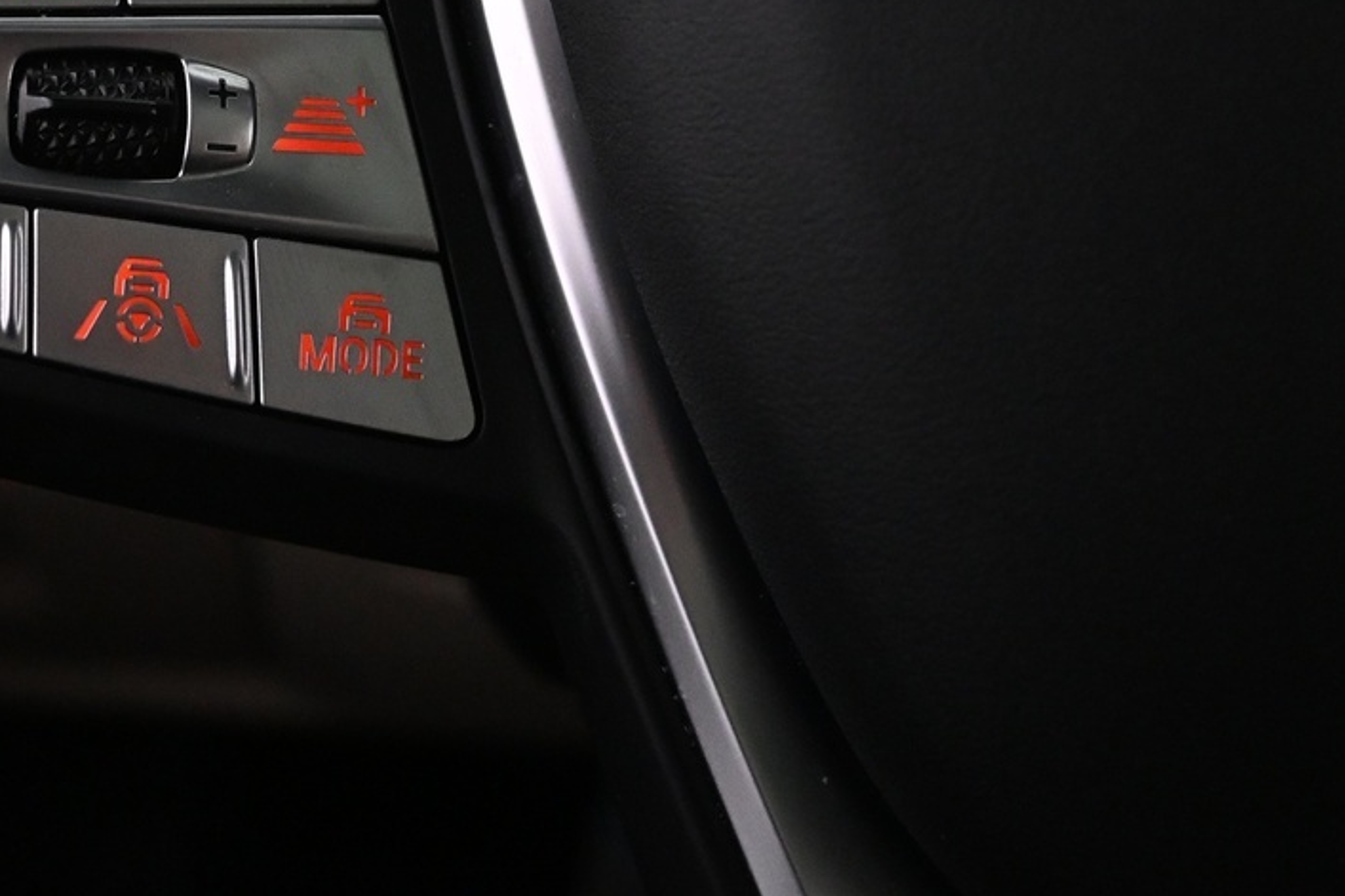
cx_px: 289
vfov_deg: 23.9
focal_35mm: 55
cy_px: 89
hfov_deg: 35.2
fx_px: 2054
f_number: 3.5
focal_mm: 16
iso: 3200
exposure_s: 1/100
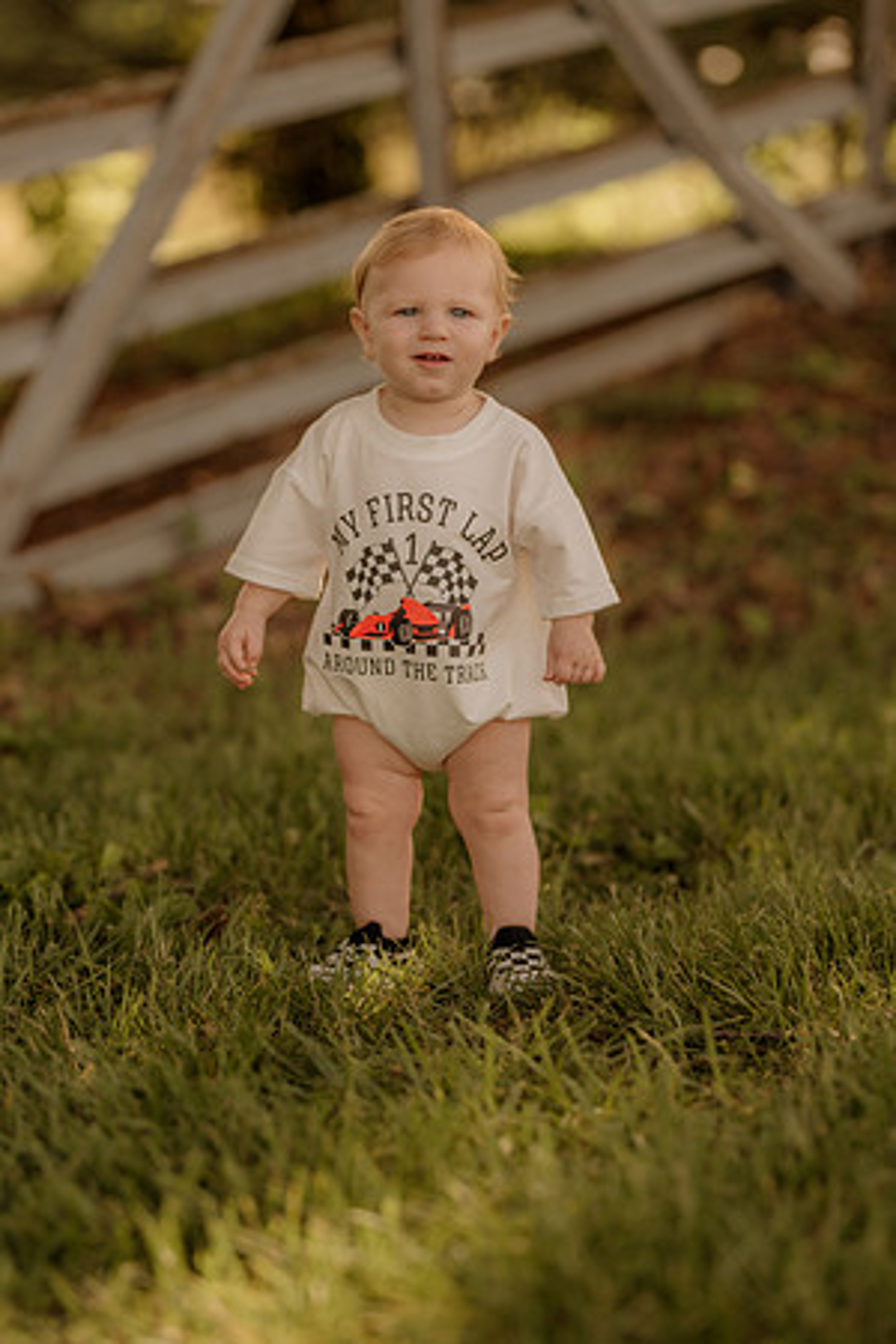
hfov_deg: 16.1
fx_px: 3173
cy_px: 672
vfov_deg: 23.9
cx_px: 448
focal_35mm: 85
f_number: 2
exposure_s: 1/1250
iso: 250
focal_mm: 85
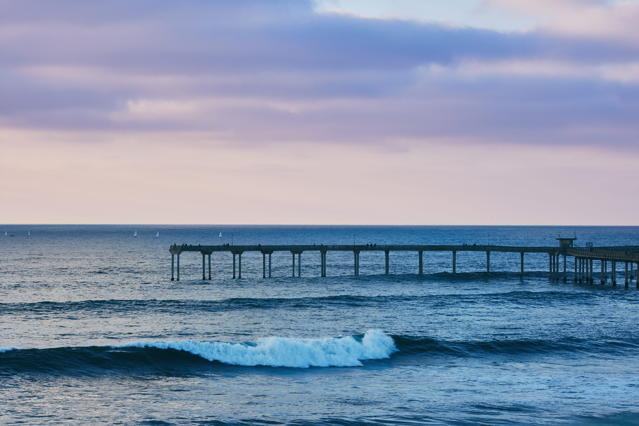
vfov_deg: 11.1
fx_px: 2183
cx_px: 320
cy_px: 213
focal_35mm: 123
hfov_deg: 16.7
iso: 125
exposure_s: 1/1000
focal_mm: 82
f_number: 2.8
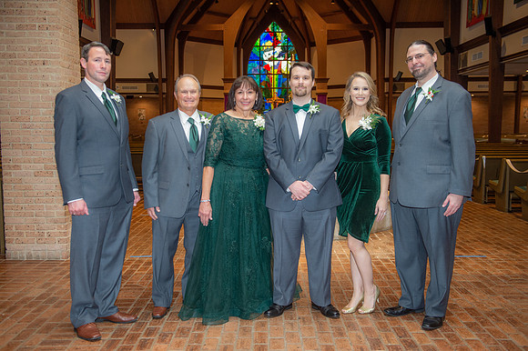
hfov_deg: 50.7
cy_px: 176
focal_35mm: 38
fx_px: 557
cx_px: 264
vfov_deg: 35.0
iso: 1250
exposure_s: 1/125
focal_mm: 38
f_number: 4
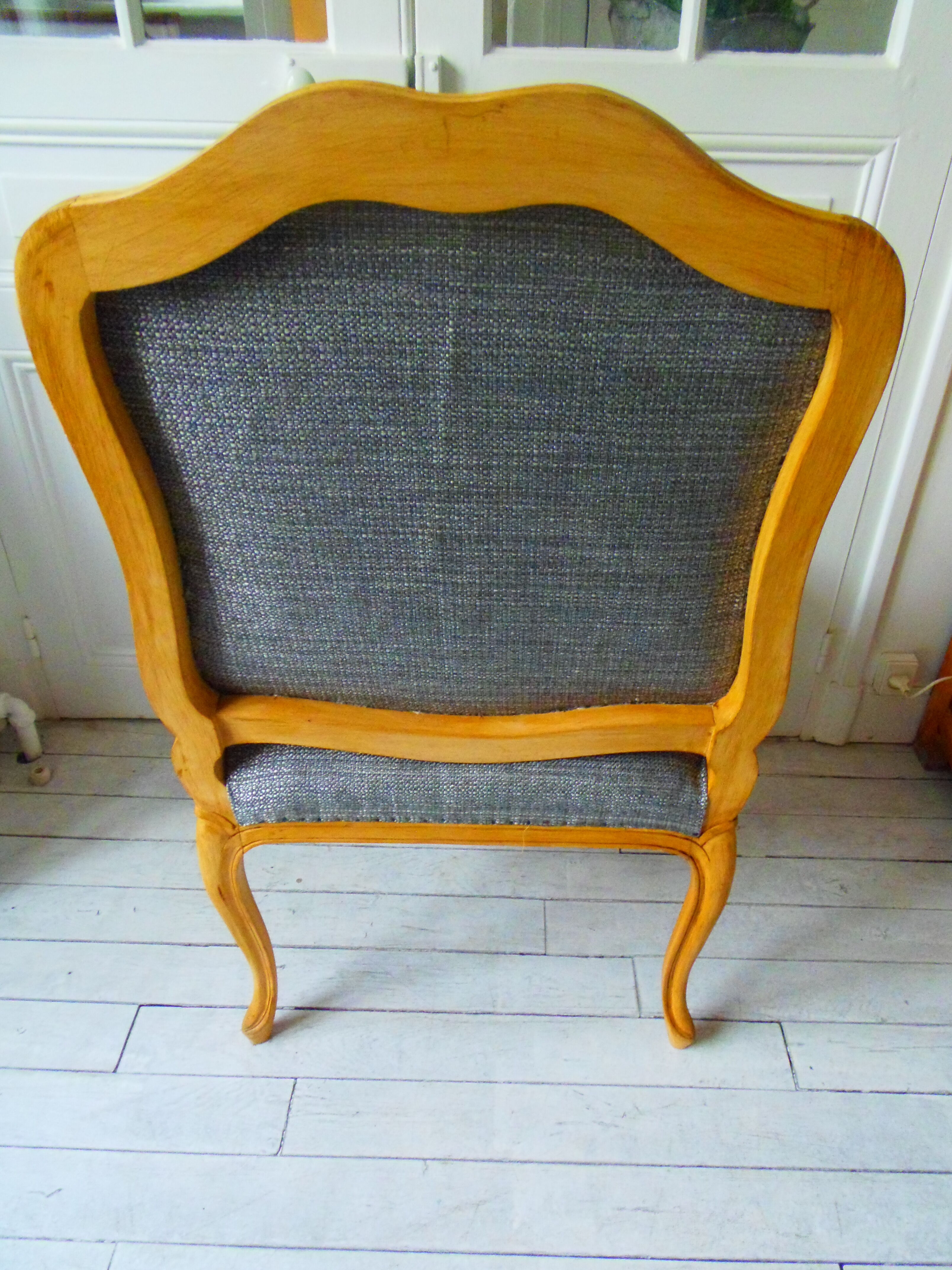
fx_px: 880
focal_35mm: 24
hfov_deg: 56.8
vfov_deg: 71.6
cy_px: 635
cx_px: 476
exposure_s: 1/20
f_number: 2.9
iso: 400
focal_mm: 4.3
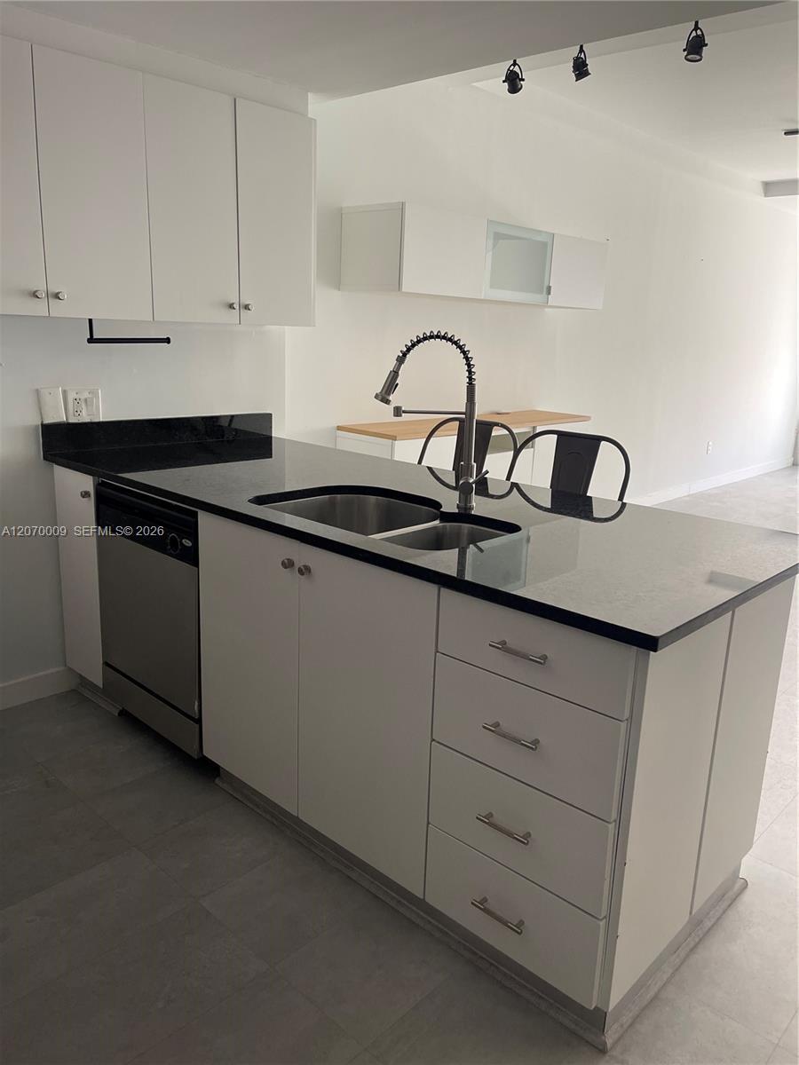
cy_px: 532
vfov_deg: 69.4
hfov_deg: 54.9
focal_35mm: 25
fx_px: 769
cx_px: 400
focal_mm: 5.1
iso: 125
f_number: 1.6
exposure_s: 1/121
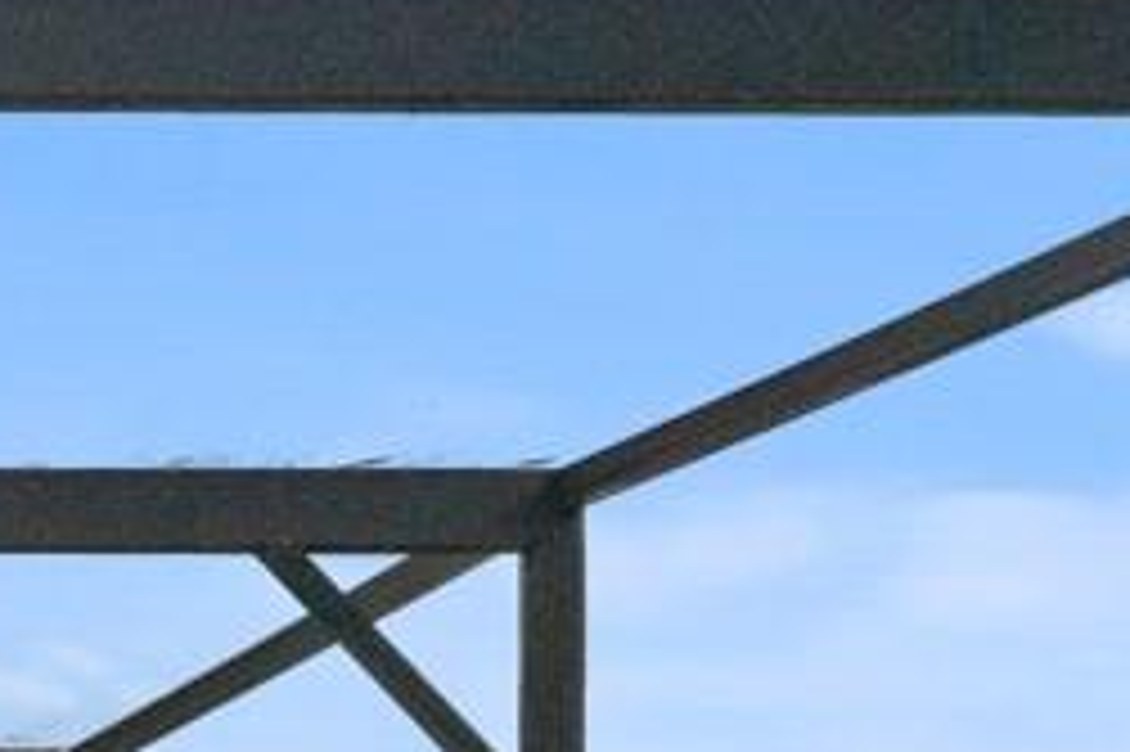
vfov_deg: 11.3
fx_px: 3359
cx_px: -1211
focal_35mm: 107
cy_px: 1610
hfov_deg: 15.0
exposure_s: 1/500
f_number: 9
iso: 1000
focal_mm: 16.8
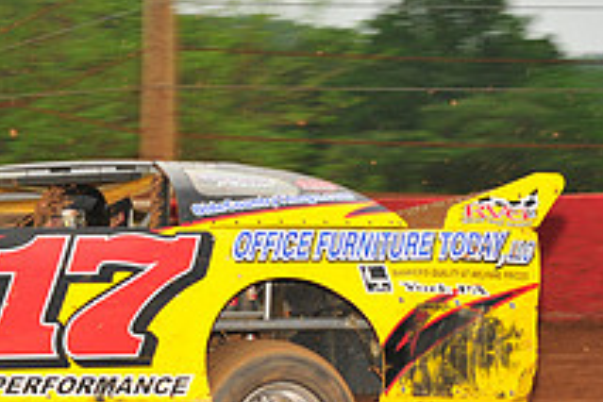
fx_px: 3651
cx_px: -93
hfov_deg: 9.3
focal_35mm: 218
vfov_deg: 6.3
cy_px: 292
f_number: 7.1
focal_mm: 80
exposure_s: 1/320
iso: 800
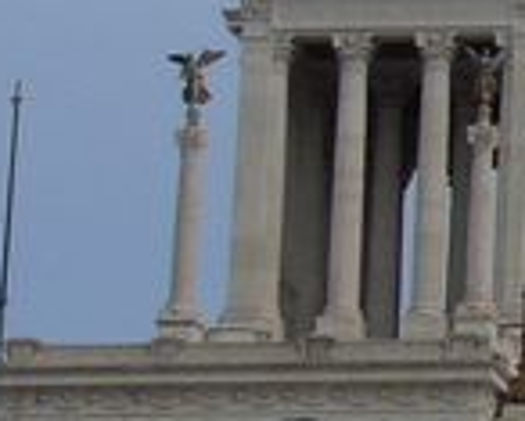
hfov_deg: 8.5
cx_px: 1273
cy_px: 187
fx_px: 3219
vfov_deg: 7.5
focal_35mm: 207
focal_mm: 6.1
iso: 80
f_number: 3.9
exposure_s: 1/1000
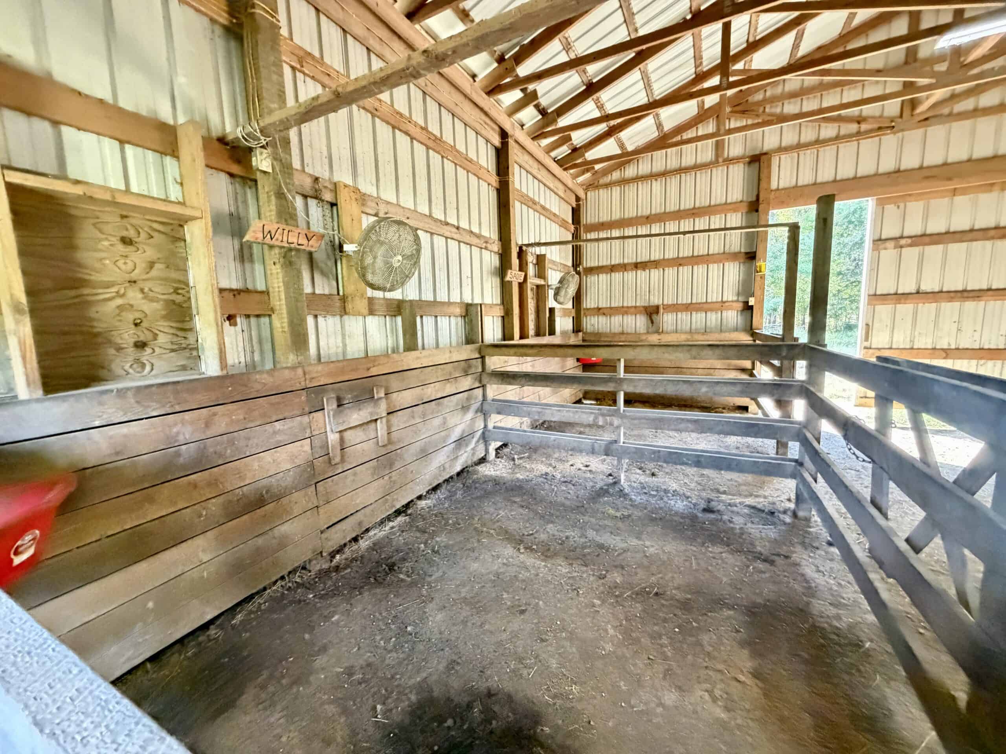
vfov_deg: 85.7
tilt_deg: -8.5
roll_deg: +4.1
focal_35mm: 14
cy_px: 377
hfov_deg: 102.1
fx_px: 407
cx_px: 503
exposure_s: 1/60
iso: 1000
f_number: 2.2
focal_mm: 2.22
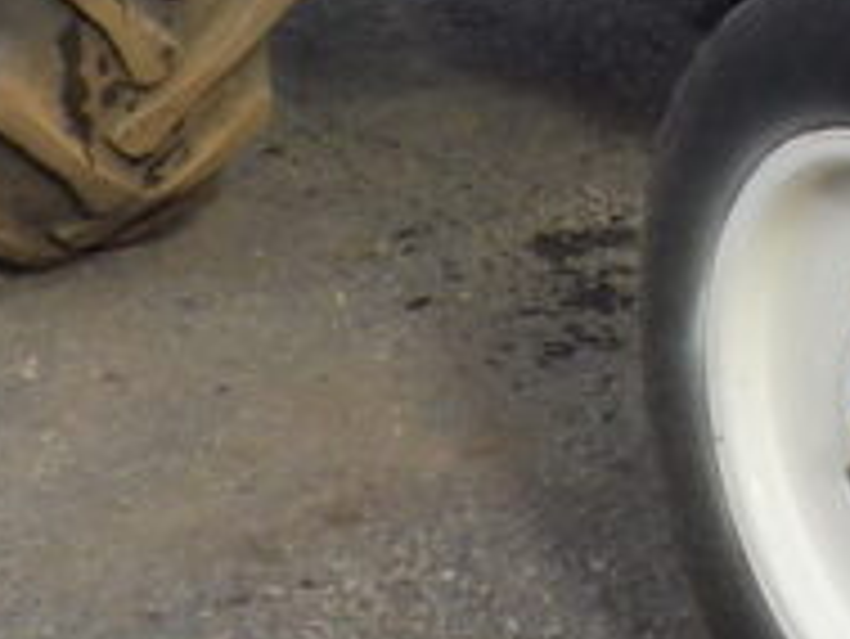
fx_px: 3120
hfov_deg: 15.3
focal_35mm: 127
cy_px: -410
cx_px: 832
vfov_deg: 11.1
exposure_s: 1/500
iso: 125
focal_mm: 4.1
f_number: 3.3
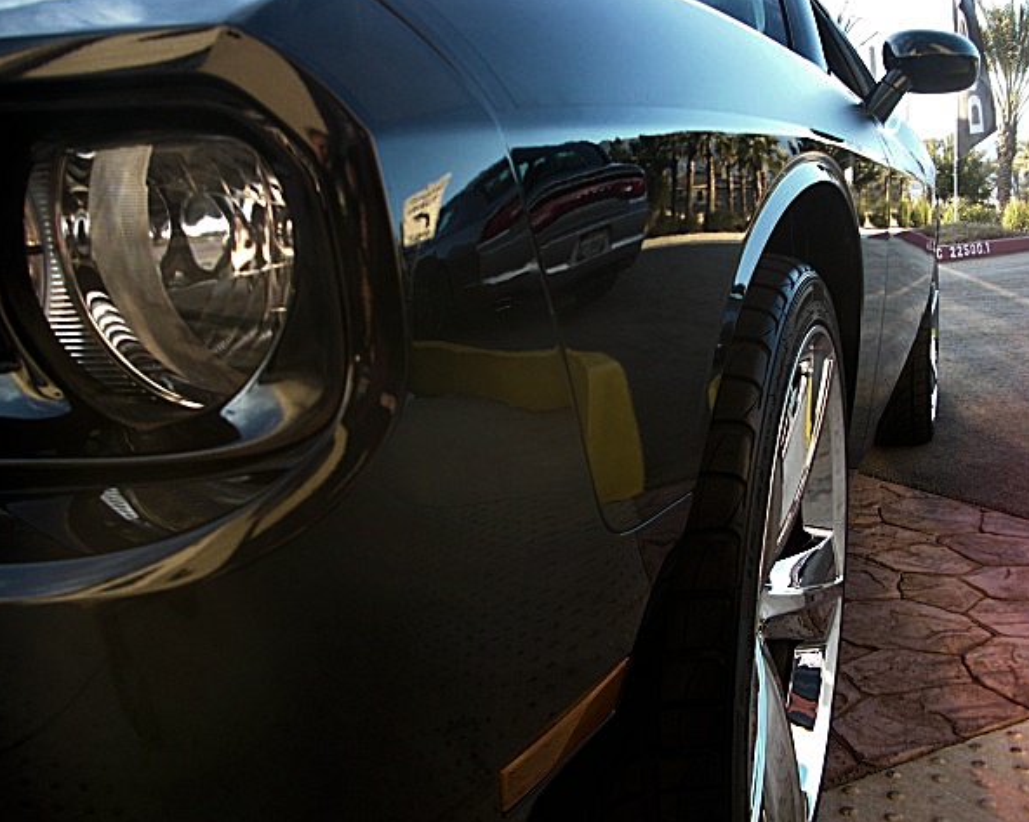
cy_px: 407
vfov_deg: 39.1
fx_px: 1157
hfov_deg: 47.9
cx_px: 551
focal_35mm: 38
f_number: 2.8
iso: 100
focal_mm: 6.3
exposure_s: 1/125
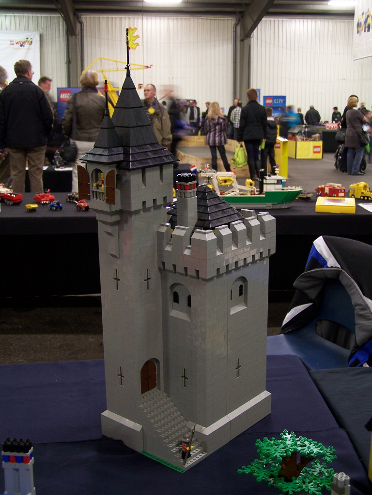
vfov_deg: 39.7
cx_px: 186
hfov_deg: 30.3
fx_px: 688
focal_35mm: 48
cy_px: 248
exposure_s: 1/2
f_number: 3
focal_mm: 8
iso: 80
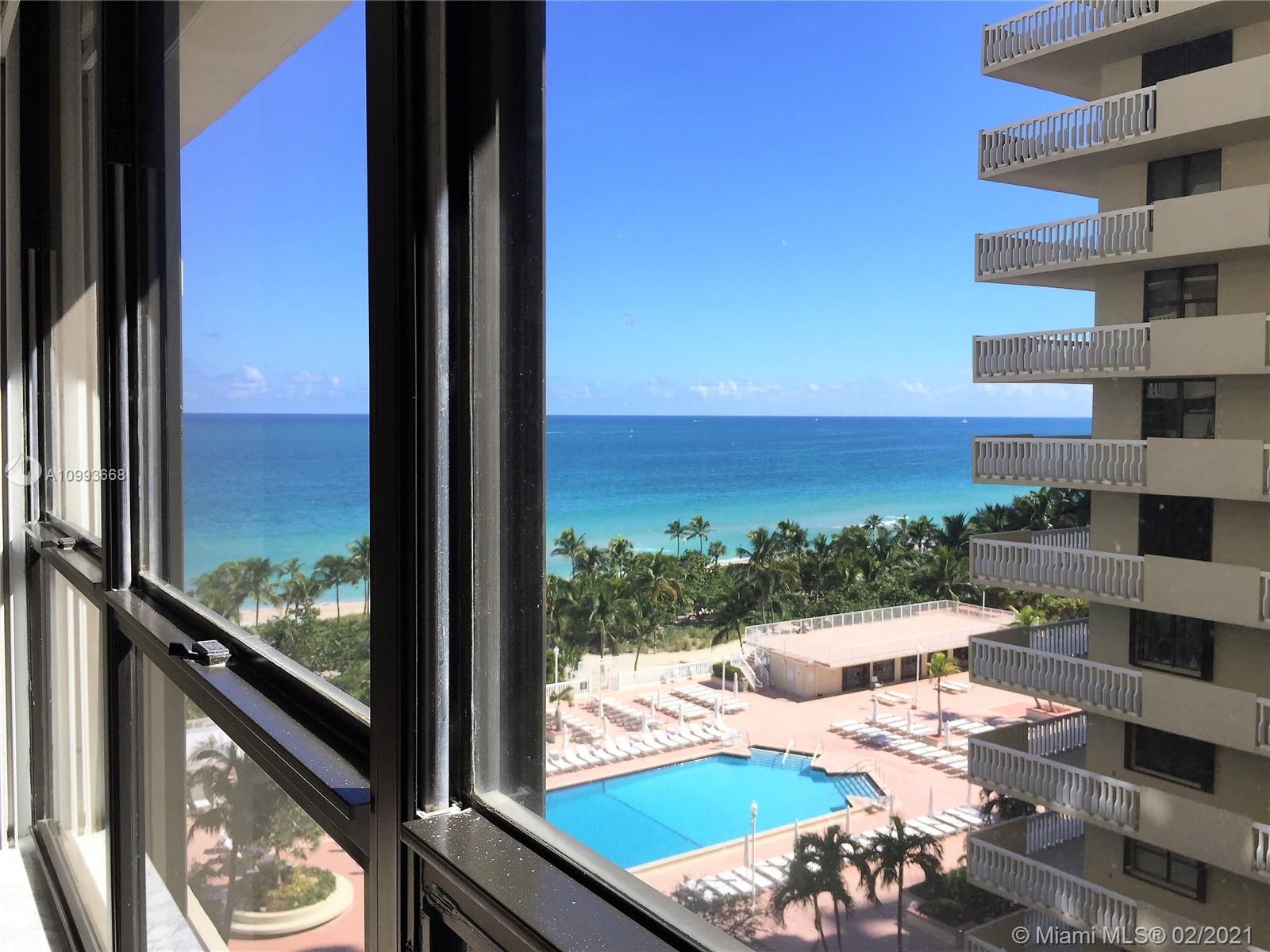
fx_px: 1064
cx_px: 635
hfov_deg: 61.7
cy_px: 476
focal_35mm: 29
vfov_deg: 48.2
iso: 32
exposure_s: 1/1721
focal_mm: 4.15
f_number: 2.2
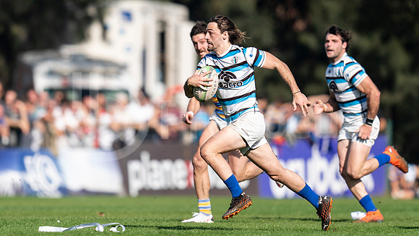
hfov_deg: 3.1
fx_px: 7655
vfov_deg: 1.8
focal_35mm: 689
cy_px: 86
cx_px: 167
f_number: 2.8
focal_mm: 400
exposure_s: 1/1250
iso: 100
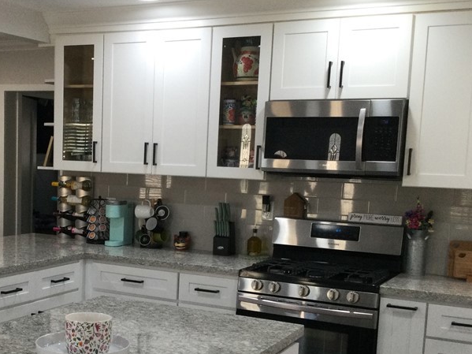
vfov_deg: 27.3
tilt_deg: -9.8
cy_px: 251
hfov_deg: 35.7
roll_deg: -2.7
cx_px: 147
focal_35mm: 53
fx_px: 723
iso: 40
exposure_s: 1/30
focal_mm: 3.3
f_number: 2.4
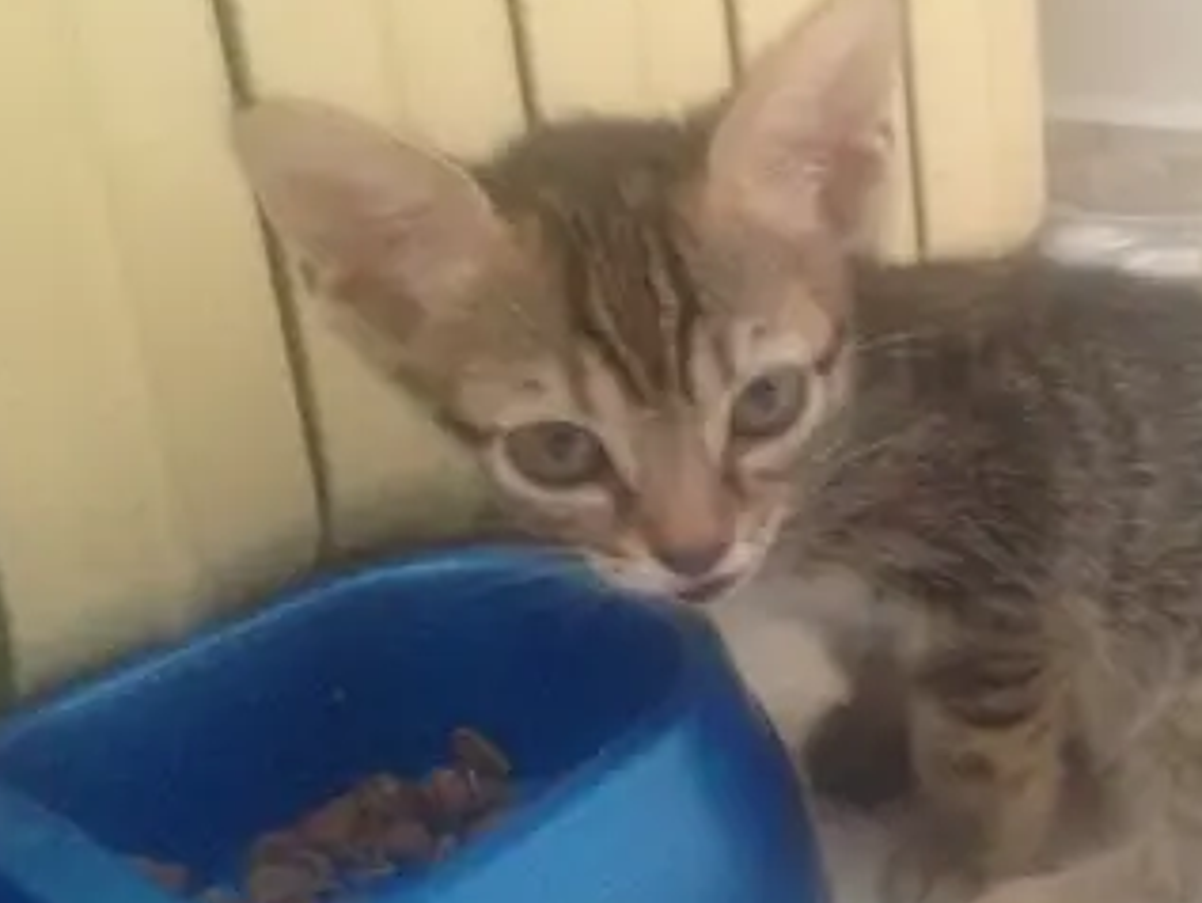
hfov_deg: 36.4
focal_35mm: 52
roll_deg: +3.2
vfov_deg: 28.0
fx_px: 1806
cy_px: 359
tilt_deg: -18.6
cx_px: 804
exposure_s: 1/15
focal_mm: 4.12
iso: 640
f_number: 2.4
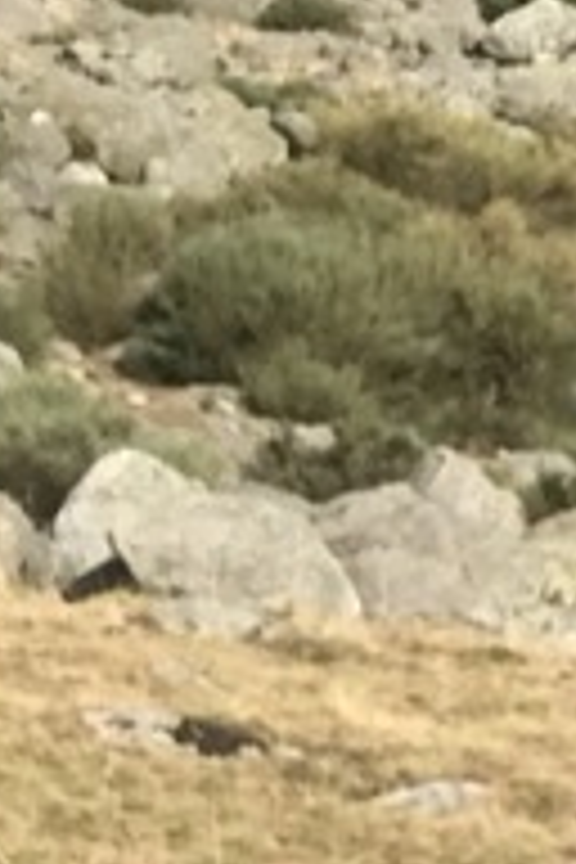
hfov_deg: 7.0
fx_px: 3720
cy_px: 832
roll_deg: -0.4
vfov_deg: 13.1
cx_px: 2236
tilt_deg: +5.4
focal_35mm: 155
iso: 20
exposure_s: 1/2037
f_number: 1.8
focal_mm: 3.99
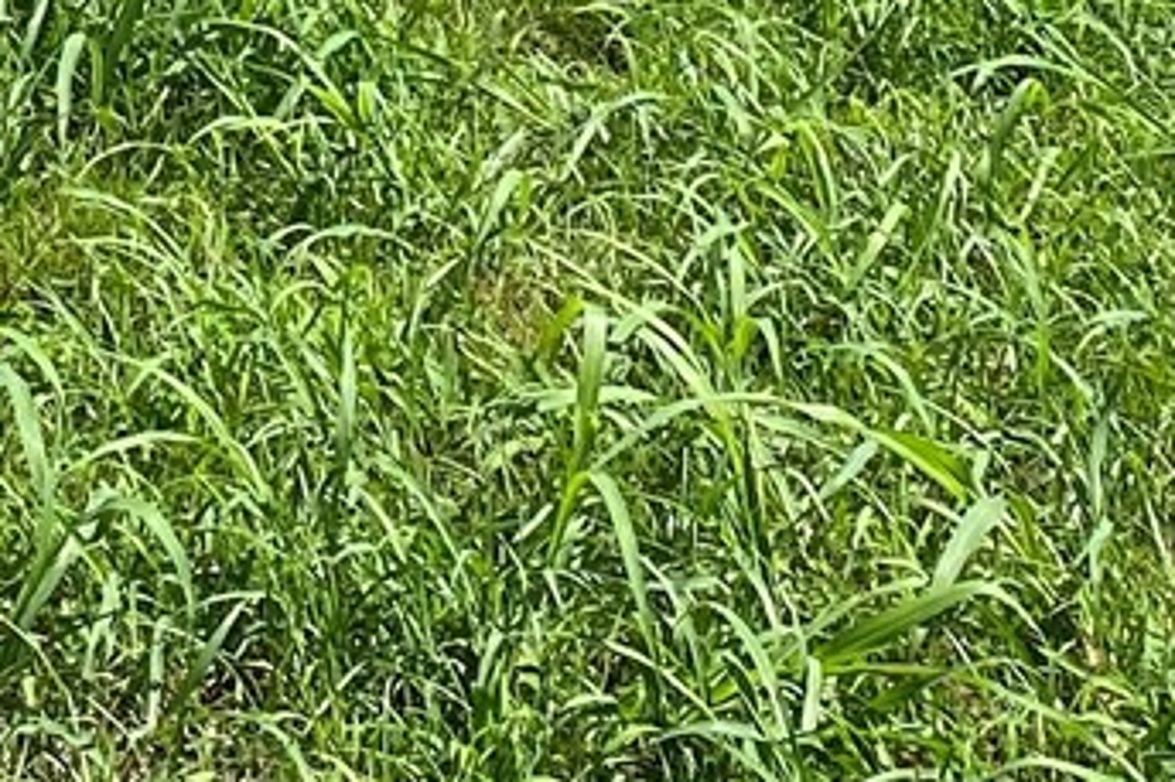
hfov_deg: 13.4
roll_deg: -1.8
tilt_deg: -2.8
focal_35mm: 151
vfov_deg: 8.0
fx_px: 4926
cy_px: -1431
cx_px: -44
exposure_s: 1/3610
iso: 32
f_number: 1.8
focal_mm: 4.25
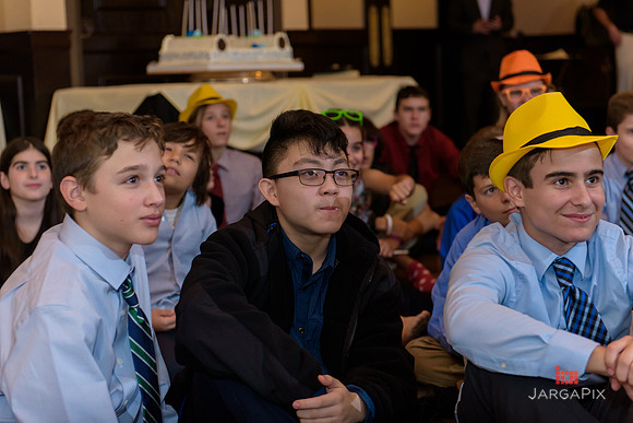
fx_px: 1231
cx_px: 316
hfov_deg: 28.8
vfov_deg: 19.5
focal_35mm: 70
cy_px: 212
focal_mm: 70
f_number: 3.2
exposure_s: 1/125
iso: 1600
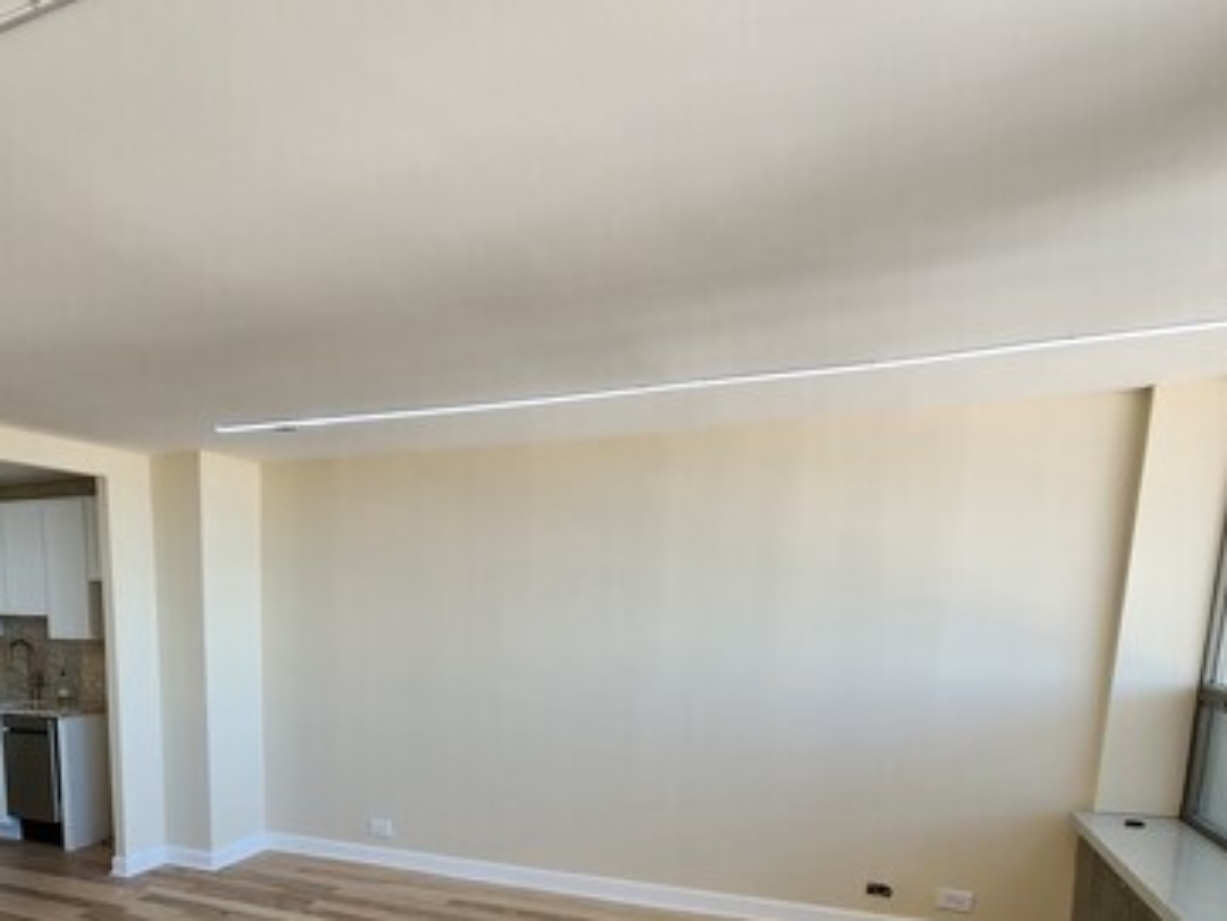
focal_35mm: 24
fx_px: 851
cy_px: 765
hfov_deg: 68.8
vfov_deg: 52.4
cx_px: 372
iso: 64
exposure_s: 1/120
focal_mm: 2.2
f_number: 2.2
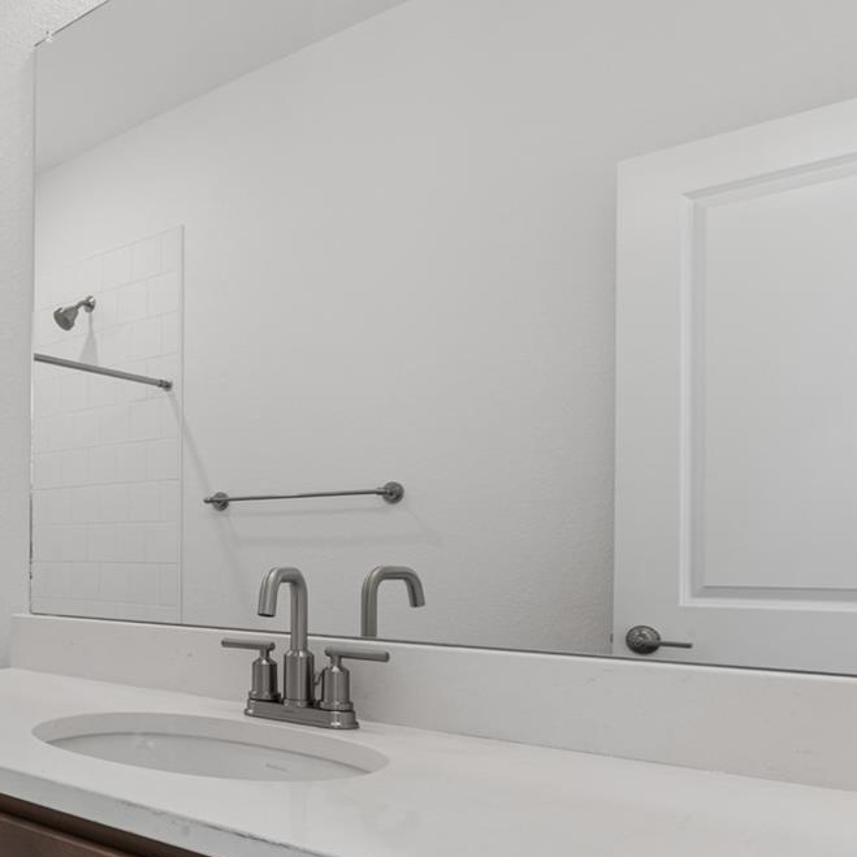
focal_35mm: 34
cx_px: -31
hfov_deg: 41.1
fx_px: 953
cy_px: 547
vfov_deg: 47.9
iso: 100
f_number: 20
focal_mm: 16.5
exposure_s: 1.6
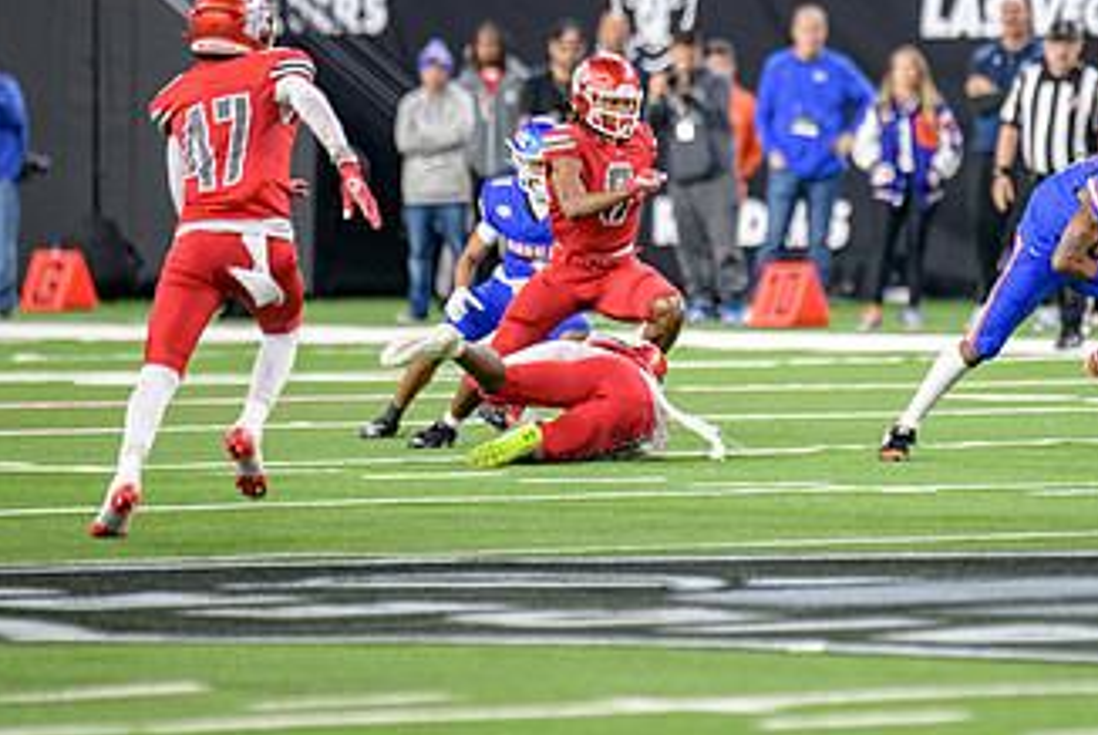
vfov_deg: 2.6
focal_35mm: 533
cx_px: 781
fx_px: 16271
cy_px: 184
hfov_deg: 3.9
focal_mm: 300
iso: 1000
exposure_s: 1/400
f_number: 2.8
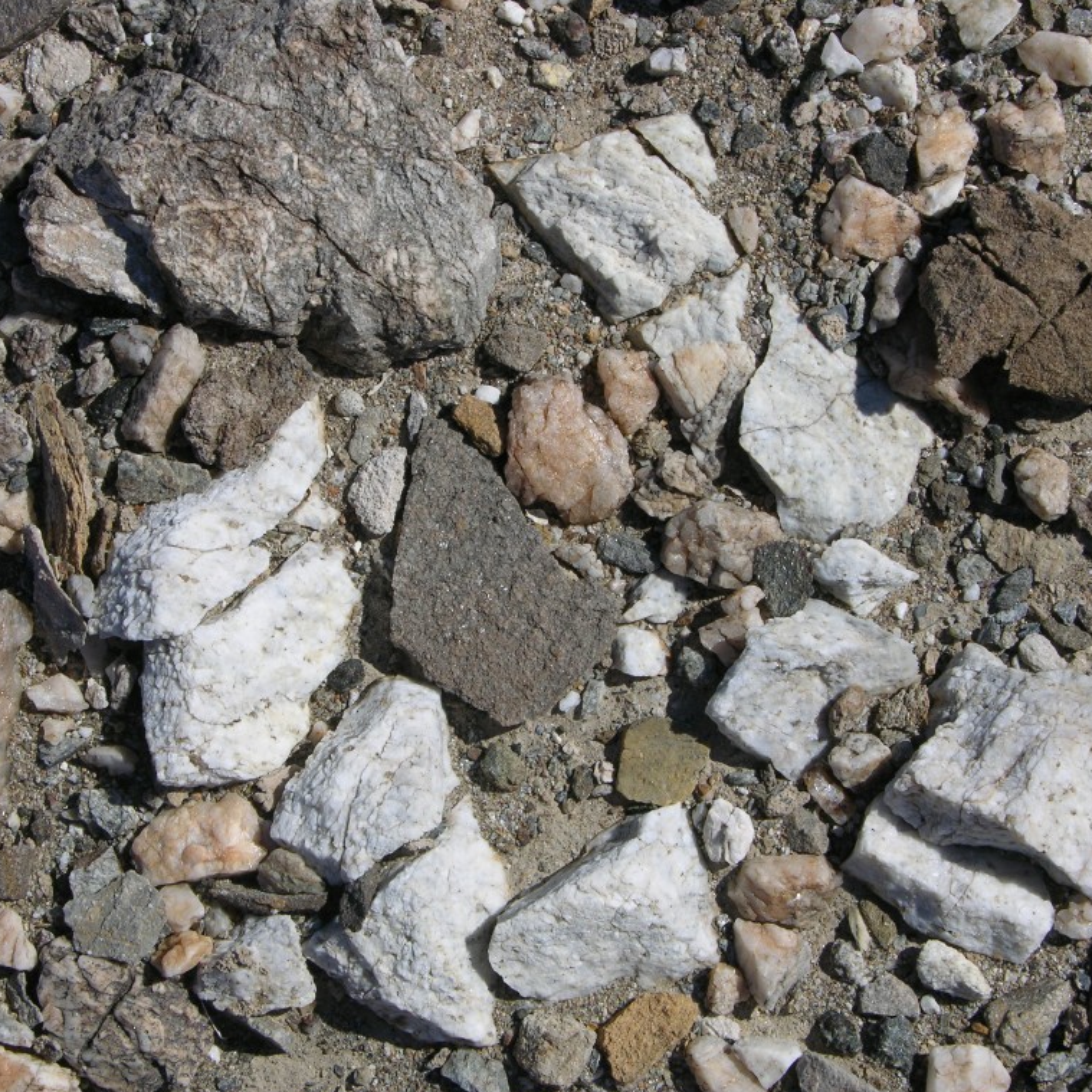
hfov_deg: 18.7
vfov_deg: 18.7
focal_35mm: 93
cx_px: 455
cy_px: 551
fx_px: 3319
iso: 50
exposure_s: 1/405
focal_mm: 19.9
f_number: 6.8
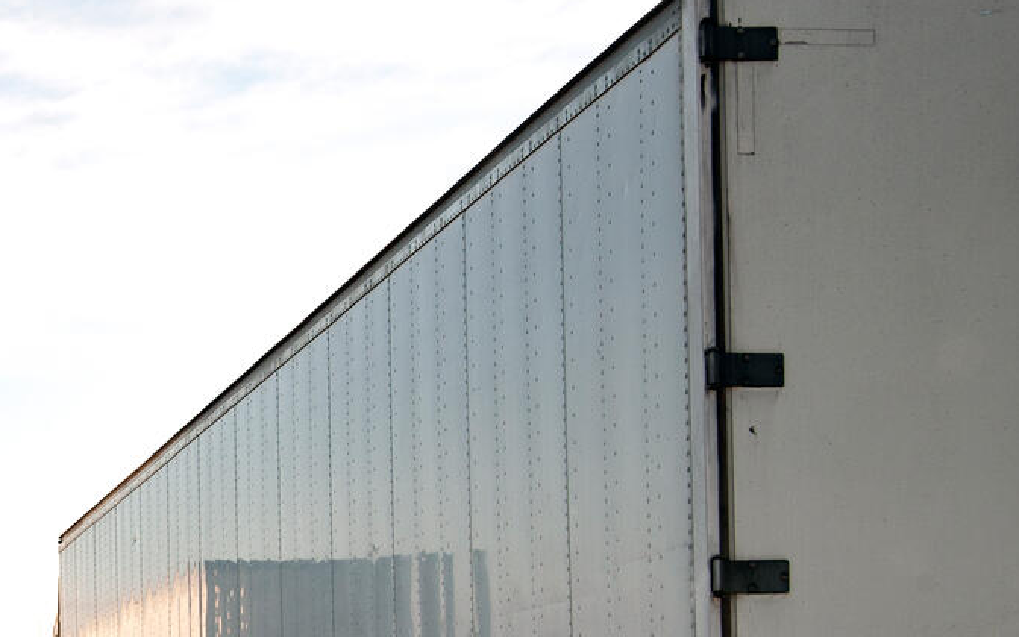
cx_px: -79
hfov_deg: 21.7
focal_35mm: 91
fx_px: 2527
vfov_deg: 14.3
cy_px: 460
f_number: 9.5
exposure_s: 1/350
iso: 200
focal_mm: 40
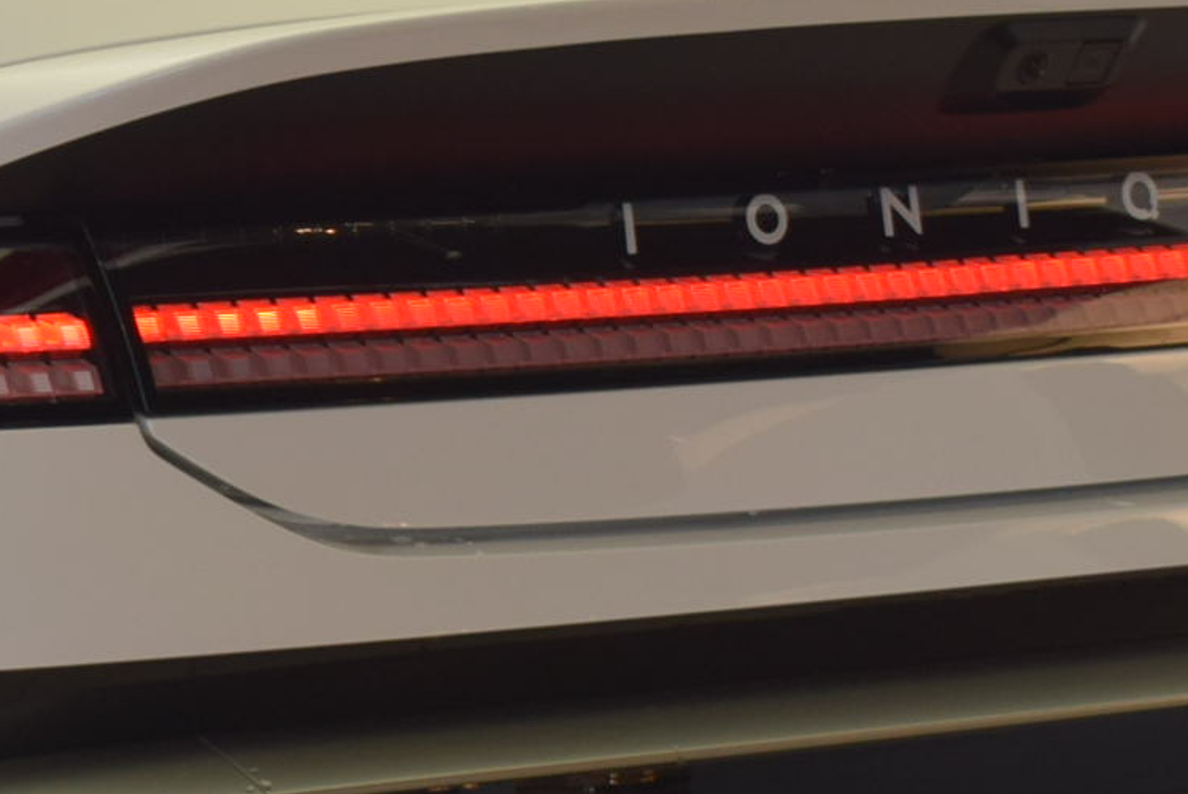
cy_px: 245
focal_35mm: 228
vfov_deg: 6.0
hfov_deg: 8.9
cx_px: -440
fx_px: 7530
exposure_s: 1/125
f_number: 5.6
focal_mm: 38
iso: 400
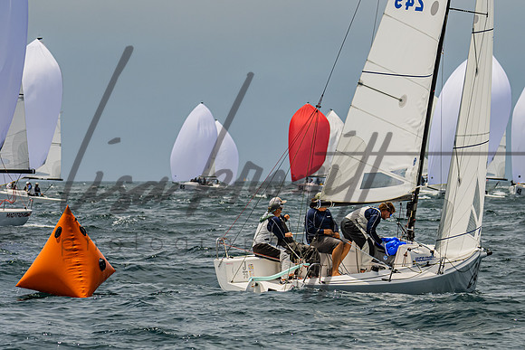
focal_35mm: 255
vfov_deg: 5.4
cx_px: 213
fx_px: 3715
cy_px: 205
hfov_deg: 8.1
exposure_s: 1/2500
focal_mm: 160
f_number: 6.3
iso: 400
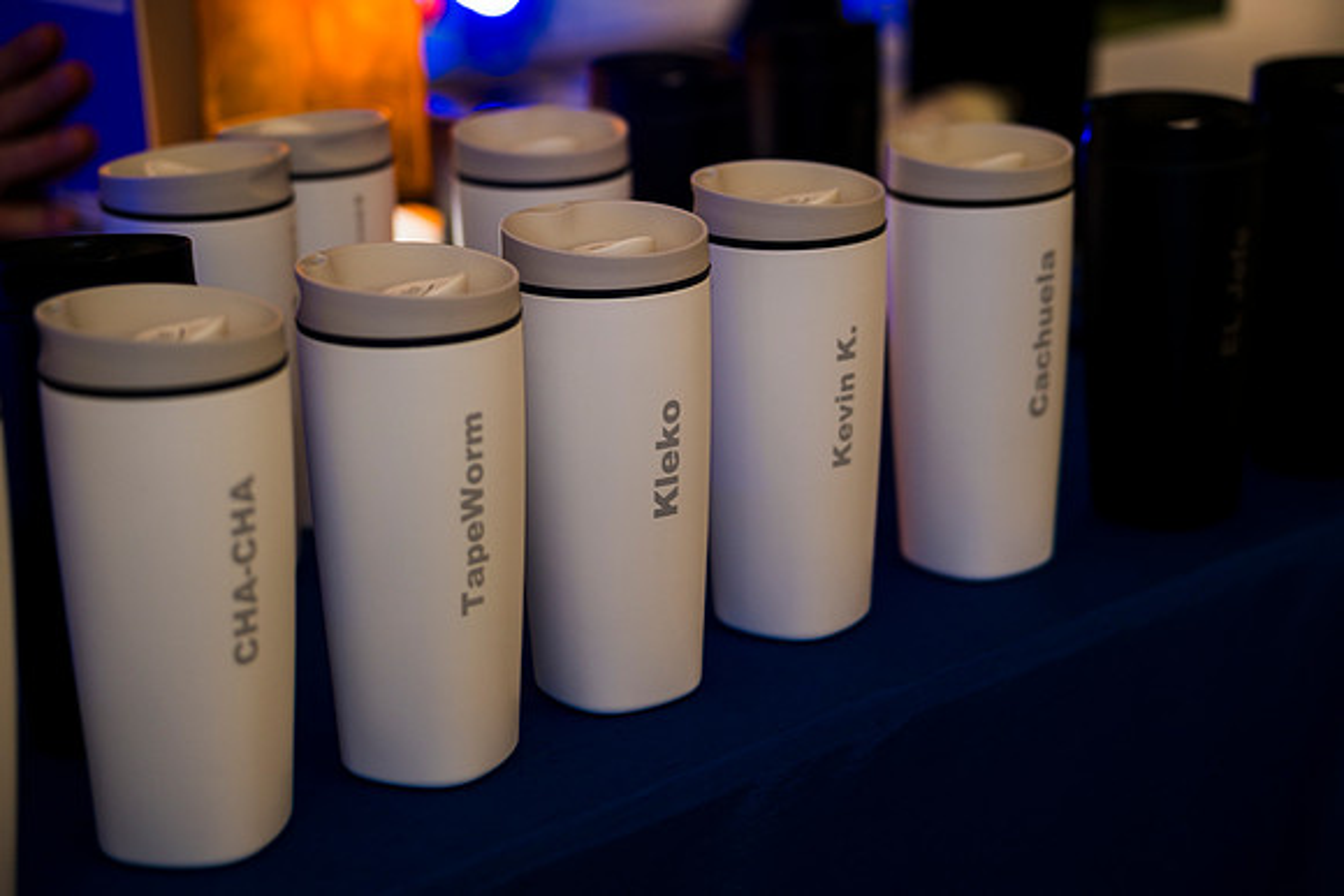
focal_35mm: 70
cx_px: 672
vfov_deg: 19.5
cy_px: 448
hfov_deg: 28.8
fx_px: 2614
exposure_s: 1/15
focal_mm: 70
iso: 72
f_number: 2.5
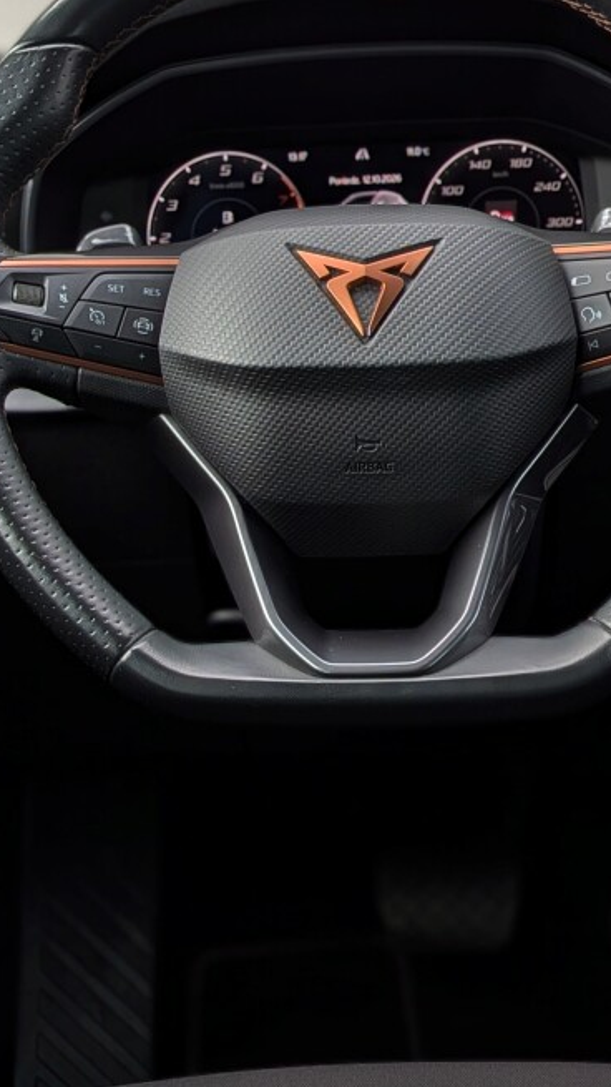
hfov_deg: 18.8
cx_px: 299
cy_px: 570
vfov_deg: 32.8
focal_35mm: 64
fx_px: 1843
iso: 31
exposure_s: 1/215
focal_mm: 4.53
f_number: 1.7
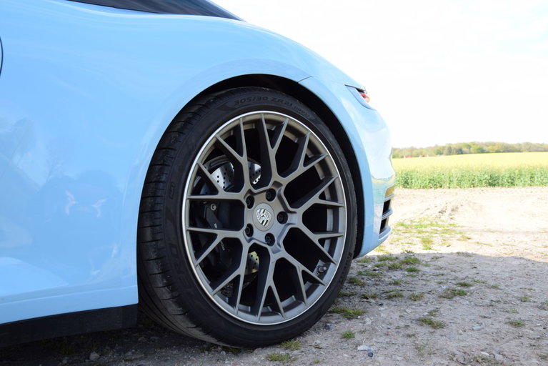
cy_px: 183
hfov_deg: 53.1
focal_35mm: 36
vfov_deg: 36.9
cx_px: 274
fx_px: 548
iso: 200
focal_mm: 24
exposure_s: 1/100
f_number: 8
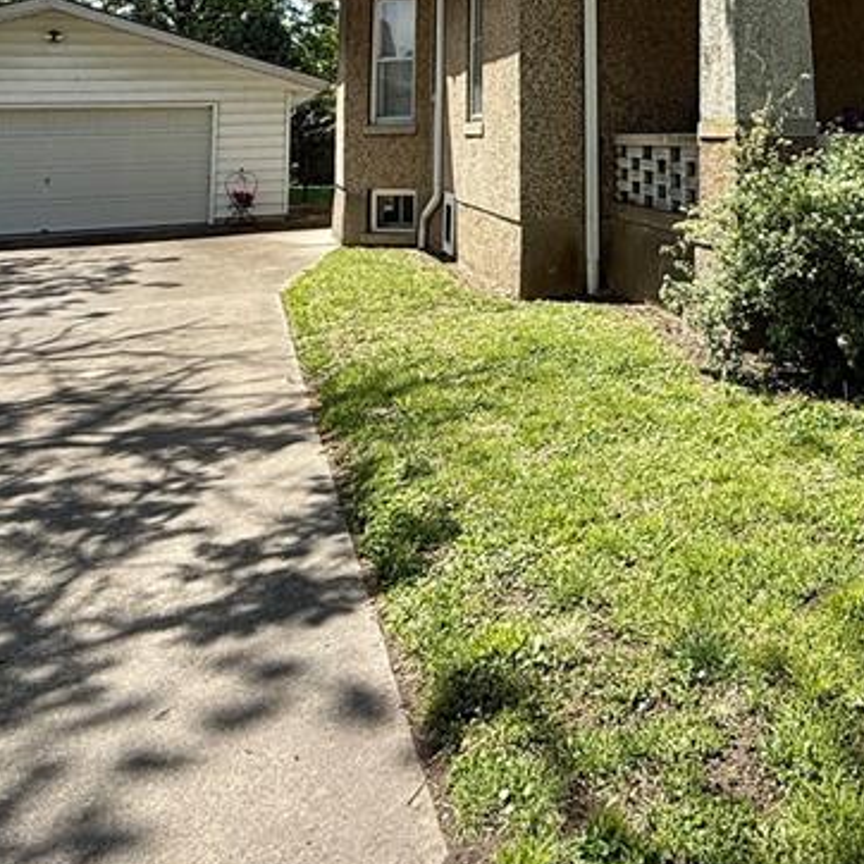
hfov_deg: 44.0
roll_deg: +0.5
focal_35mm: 35
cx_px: 740
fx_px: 988
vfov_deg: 41.7
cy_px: 21
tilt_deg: +6.4
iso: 50
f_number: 2.2
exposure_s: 1/830
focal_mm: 2.22
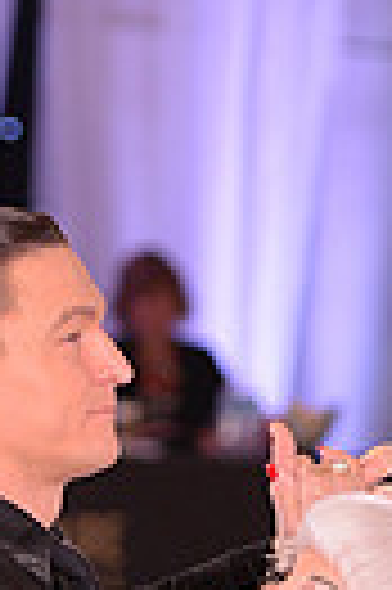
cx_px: 173
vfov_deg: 3.8
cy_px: 1157
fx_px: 8695
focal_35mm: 531
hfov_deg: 2.6
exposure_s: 1/250
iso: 2000
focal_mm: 120
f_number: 4
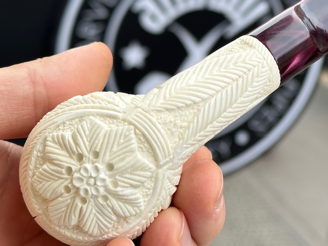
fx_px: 844
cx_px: 260
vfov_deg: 16.6
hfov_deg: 21.7
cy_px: 76
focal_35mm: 89
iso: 64
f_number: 1.78
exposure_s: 1/307
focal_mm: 6.86
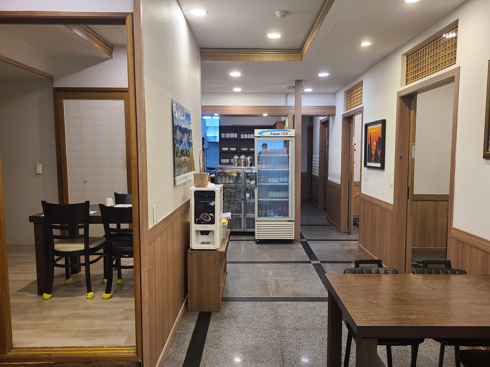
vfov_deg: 51.4
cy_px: 184
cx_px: 252
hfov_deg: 65.3
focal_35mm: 27
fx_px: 382
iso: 160
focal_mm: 5.4
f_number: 1.8
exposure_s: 1/39
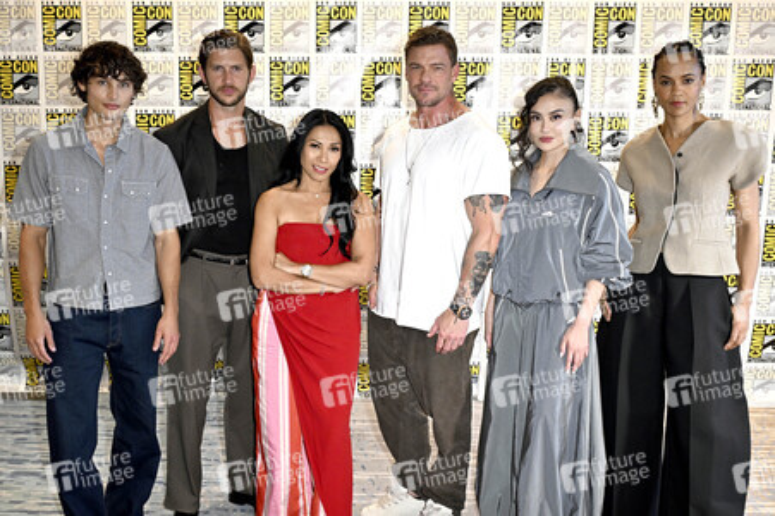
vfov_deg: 37.8
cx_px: 388
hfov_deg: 54.5
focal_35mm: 35
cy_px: 258
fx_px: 753
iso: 2000
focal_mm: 35
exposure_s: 1/250
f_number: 5
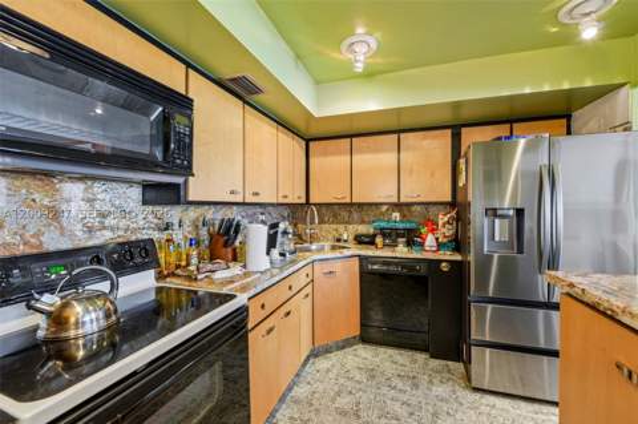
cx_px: 319
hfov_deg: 104.3
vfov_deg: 81.1
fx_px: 248
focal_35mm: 14
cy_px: 212
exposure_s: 1/2
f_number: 9
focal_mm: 14
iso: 200
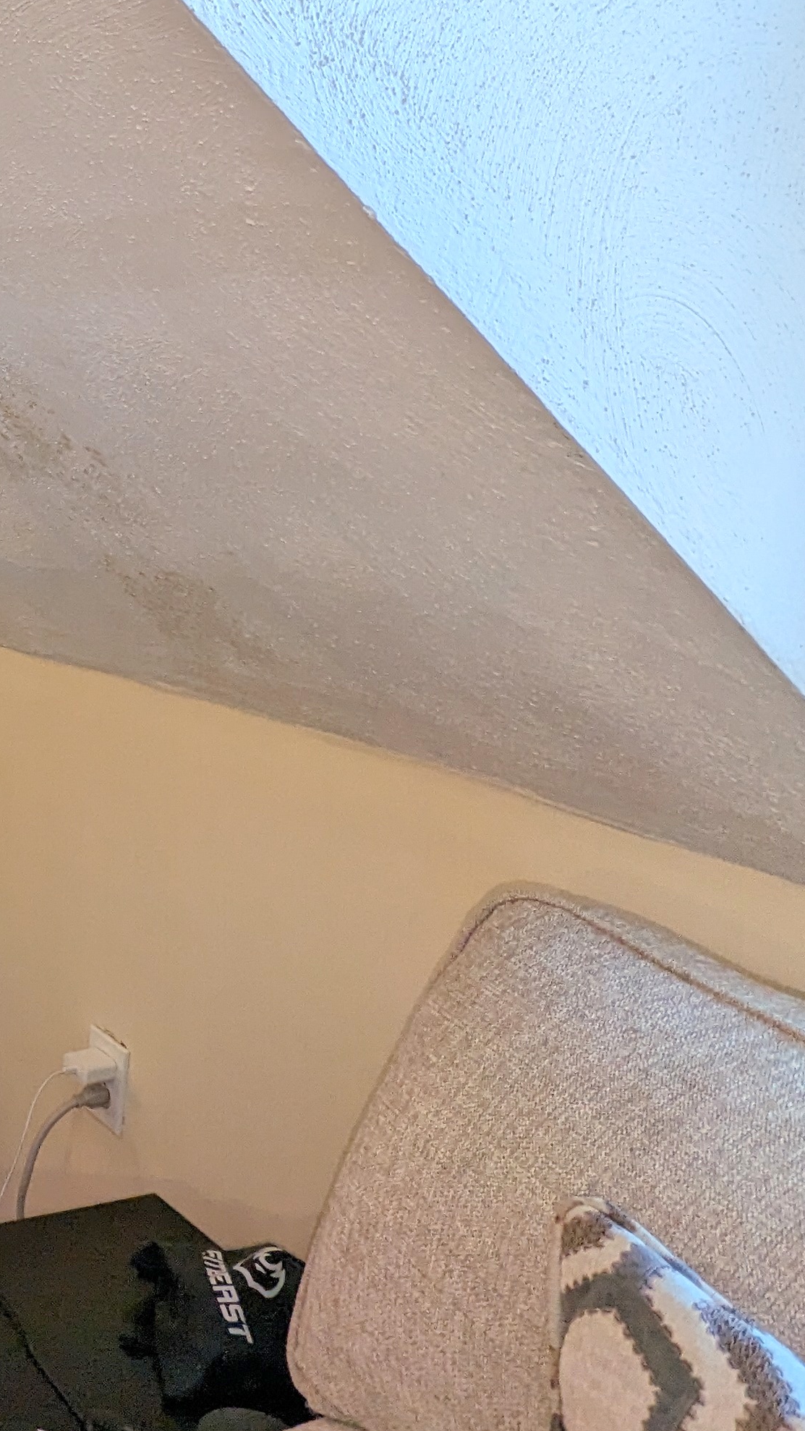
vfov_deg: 54.1
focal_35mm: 36
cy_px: 469
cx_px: -404
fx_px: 1366
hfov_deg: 25.0
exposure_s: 1/60
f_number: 2.2
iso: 84
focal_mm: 2.35
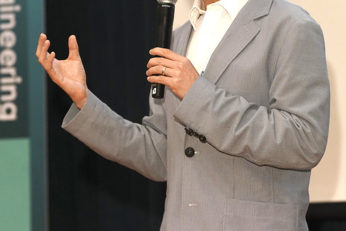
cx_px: 123
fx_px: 1826
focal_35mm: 190
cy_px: 58
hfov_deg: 10.8
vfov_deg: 7.2
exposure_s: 1/160
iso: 2000
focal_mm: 96
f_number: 4
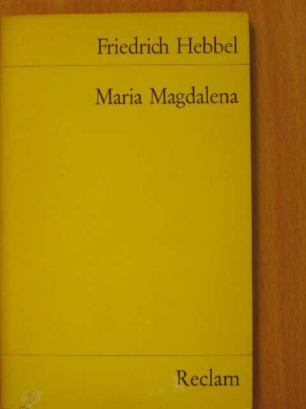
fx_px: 707
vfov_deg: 32.2
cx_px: 153
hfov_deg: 24.4
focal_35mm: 60
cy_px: 204
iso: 400
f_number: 4.2
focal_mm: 10.7
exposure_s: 1/25
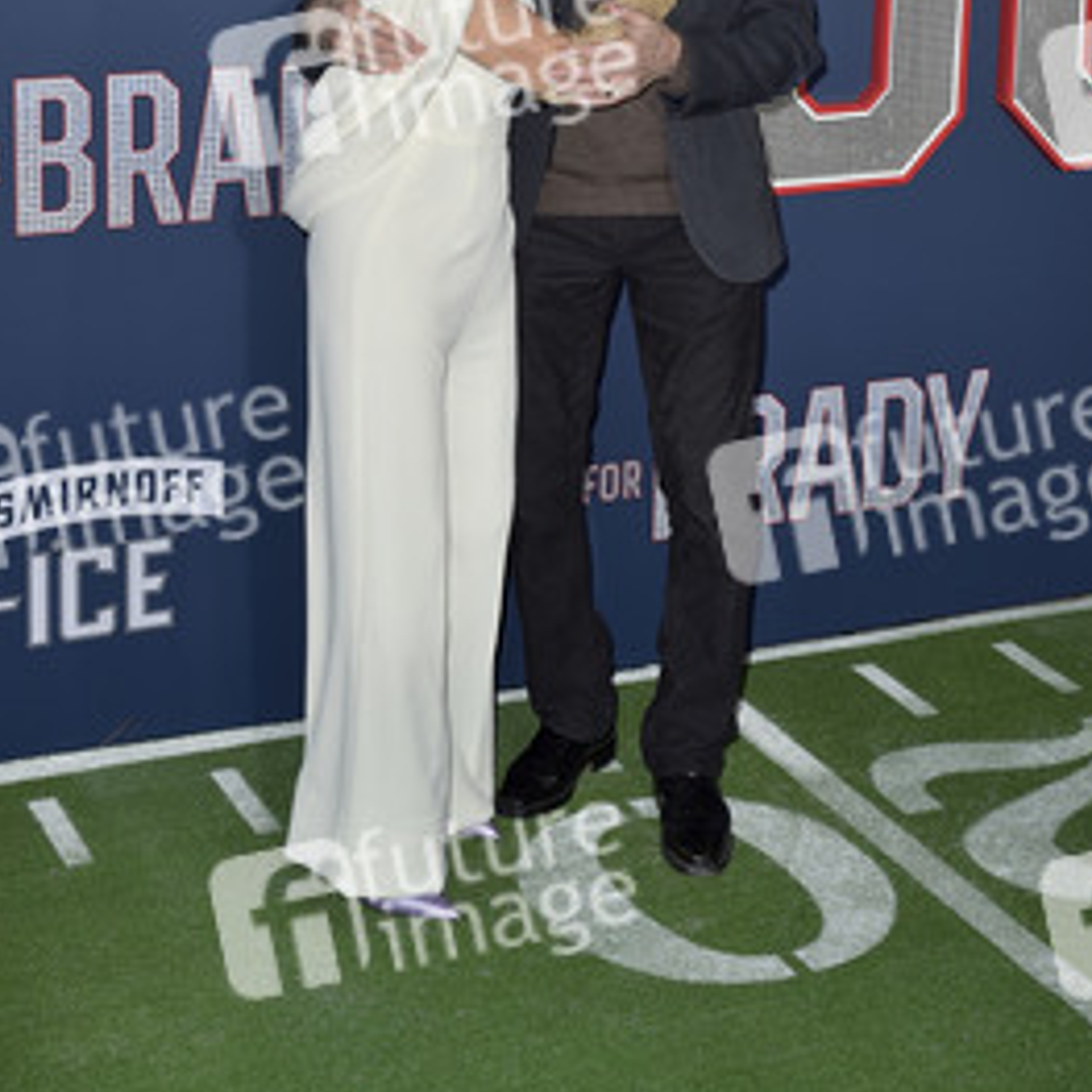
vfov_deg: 27.4
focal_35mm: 62
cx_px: 546
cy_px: 278
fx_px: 2213
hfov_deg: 27.7
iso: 500
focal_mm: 48
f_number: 6.3
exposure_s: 1/250
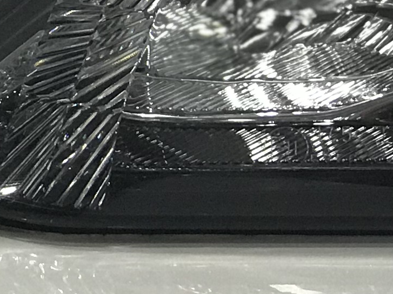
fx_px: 3587
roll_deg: +2.0
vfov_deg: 4.7
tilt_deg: -17.9
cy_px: 85
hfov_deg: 6.2
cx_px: -232
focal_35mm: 316
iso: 64
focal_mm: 6.6
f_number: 2.8
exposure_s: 1/60
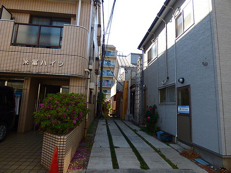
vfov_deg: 66.0
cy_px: 86
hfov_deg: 81.7
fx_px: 133
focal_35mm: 20
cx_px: 116
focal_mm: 3.58
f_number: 2.8
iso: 100
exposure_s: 1/500
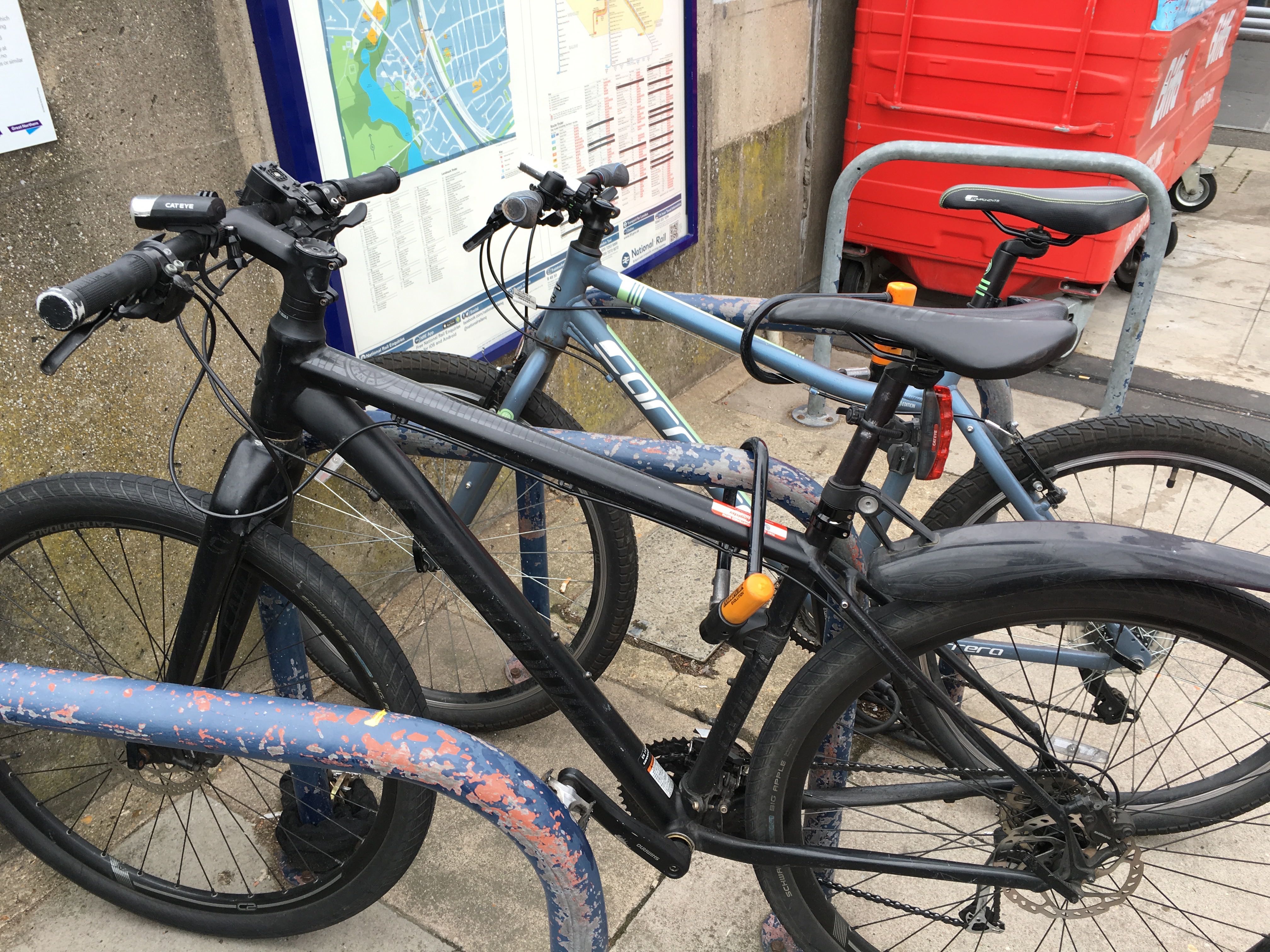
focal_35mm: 29
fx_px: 1064
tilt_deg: -32.2
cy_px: 476
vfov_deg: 48.2
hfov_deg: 61.7
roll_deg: +1.7
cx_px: 635
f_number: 2.2
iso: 25
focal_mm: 4.15
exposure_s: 1/183
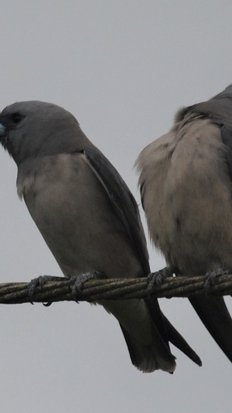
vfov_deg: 1.1
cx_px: 117
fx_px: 20815
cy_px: 207
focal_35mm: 1904
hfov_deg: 0.6
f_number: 5.6
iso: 140
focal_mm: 420
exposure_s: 1/1250
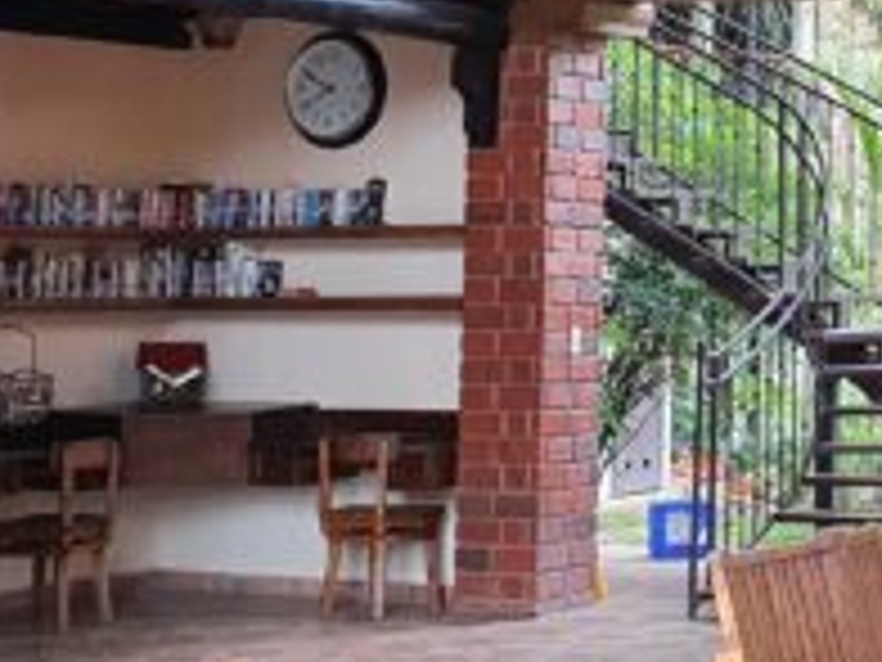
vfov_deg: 14.1
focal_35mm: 102
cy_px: -135
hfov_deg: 18.7
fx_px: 2599
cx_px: 896
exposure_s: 1/120
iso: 160
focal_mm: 4.32
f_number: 2.4
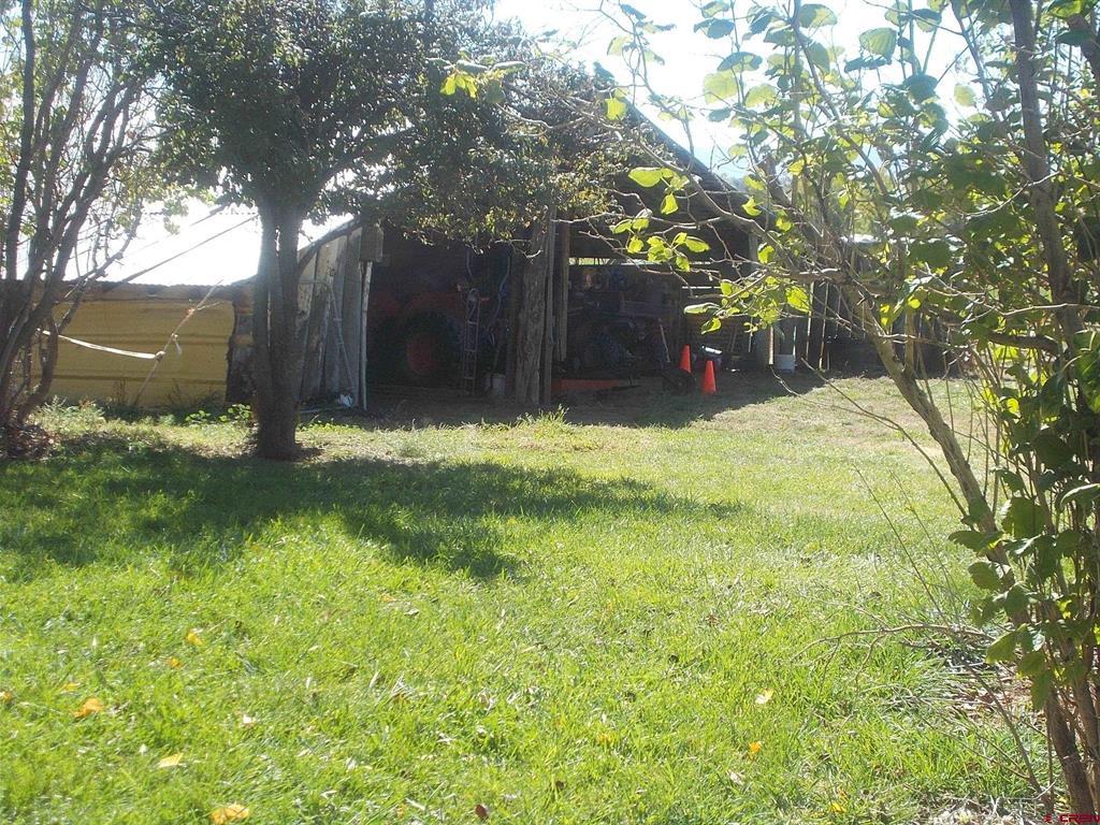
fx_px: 1589
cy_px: 412
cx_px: 550
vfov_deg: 29.1
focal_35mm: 50
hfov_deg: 38.2
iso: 80
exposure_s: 1/200
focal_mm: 9
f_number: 4.5
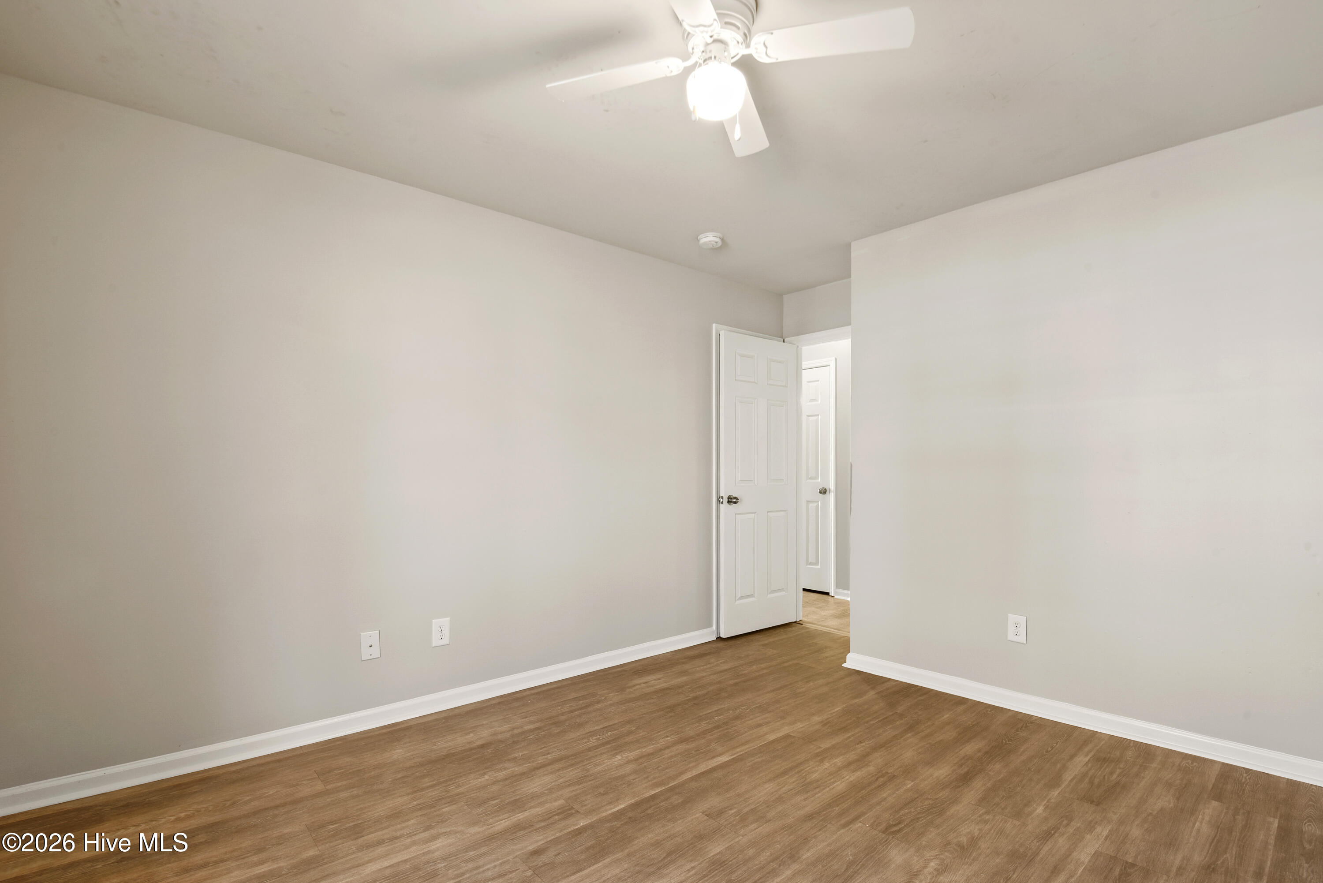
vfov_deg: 73.8
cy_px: 442
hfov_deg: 96.7
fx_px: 588
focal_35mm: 16
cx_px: 662
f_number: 9
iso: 100
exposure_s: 4
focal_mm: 16
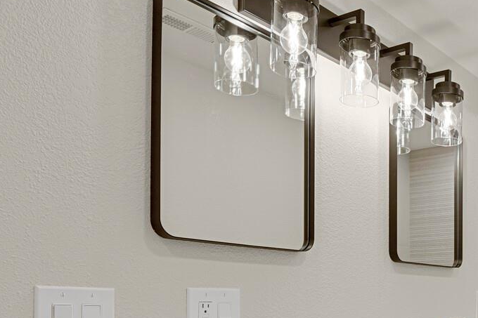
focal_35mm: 40
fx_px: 531
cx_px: 457
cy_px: 308
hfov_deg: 43.0
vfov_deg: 31.2
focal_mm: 17
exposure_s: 1/20
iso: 2000
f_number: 8
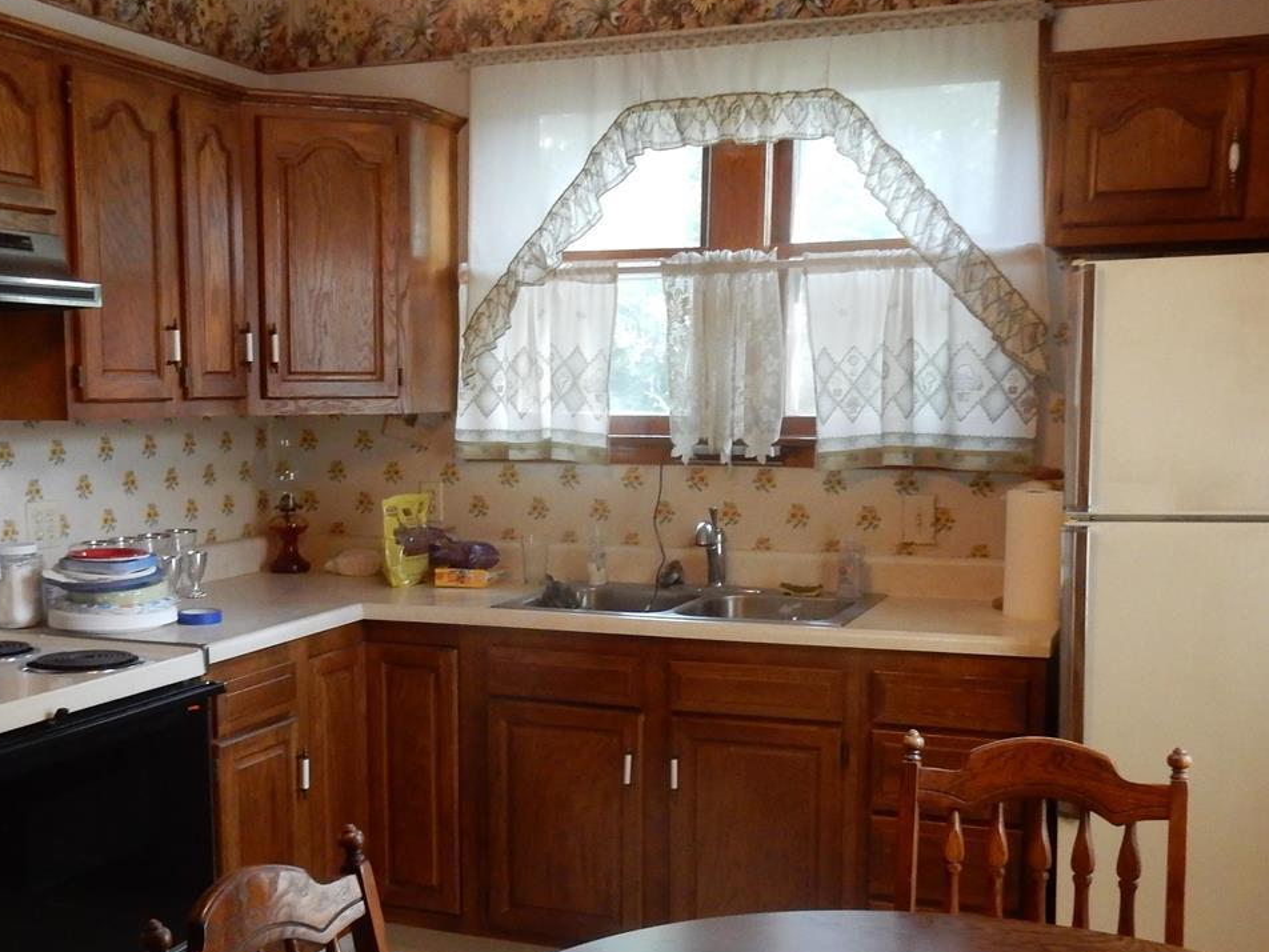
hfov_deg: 44.6
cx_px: 512
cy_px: 599
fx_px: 1540
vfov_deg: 34.2
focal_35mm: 42
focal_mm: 4.5
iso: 400
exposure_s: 1/25
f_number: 3.7
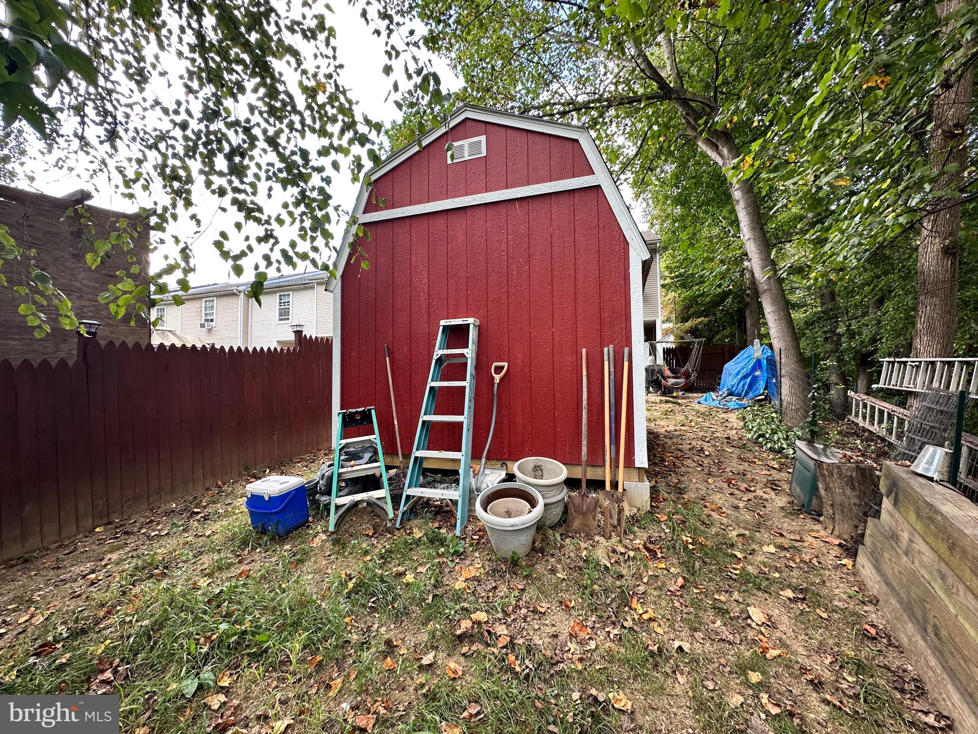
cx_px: 489
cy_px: 367
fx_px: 396
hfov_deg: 102.1
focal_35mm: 14
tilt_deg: +2.1
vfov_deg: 85.7
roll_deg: +0.0
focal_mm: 2.22
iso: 64
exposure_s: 1/99
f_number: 2.2
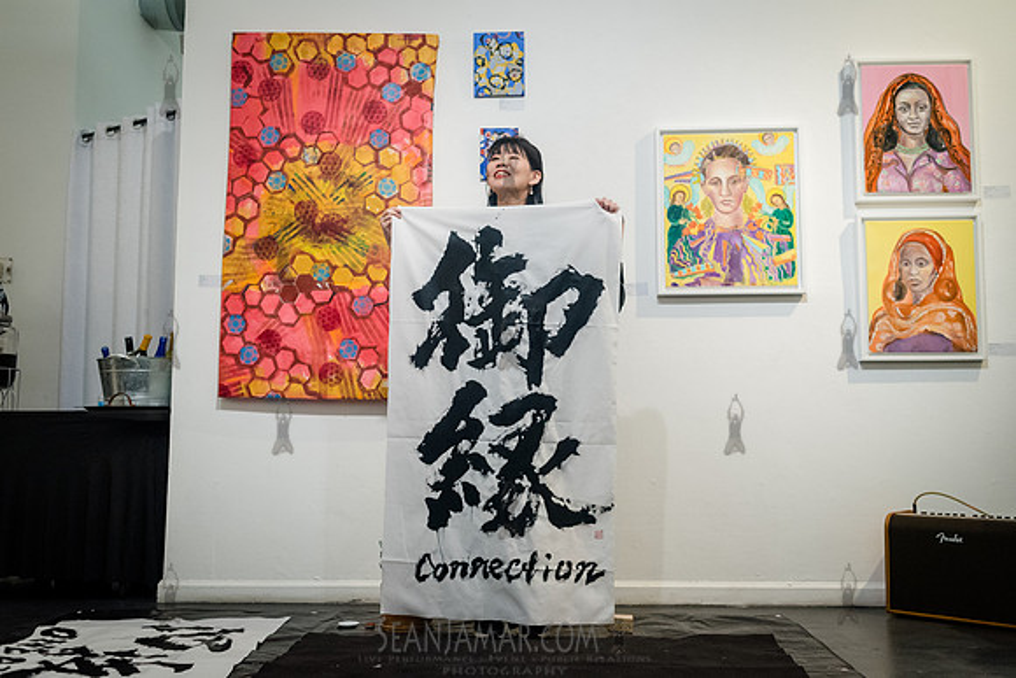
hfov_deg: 54.1
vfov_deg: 37.6
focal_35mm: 35
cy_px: 339
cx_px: 506
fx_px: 995
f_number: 4
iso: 5000
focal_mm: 35
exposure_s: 1/400
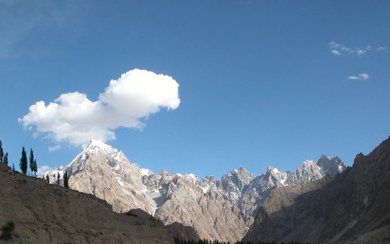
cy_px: 179
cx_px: 162
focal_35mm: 46
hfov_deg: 43.3
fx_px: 489
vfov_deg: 27.7
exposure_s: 1/305
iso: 100
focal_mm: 8.9
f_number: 6.3
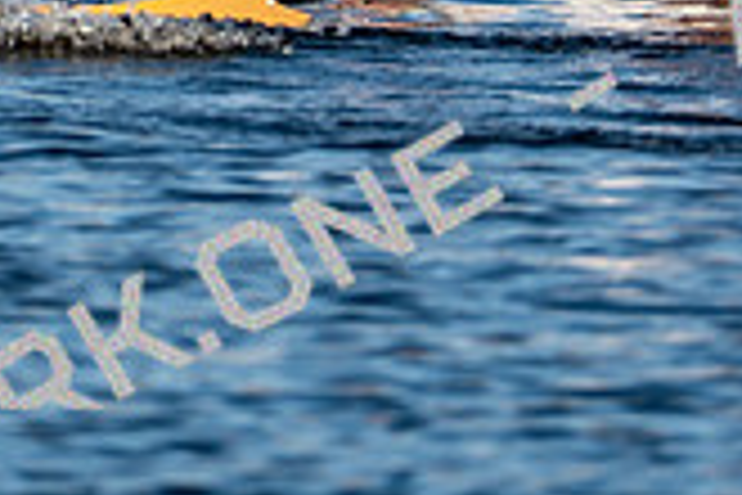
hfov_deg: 1.4
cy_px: -362
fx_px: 31326
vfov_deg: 0.9
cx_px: 328
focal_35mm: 1520
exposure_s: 1/2000
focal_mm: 433
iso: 320
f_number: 6.3
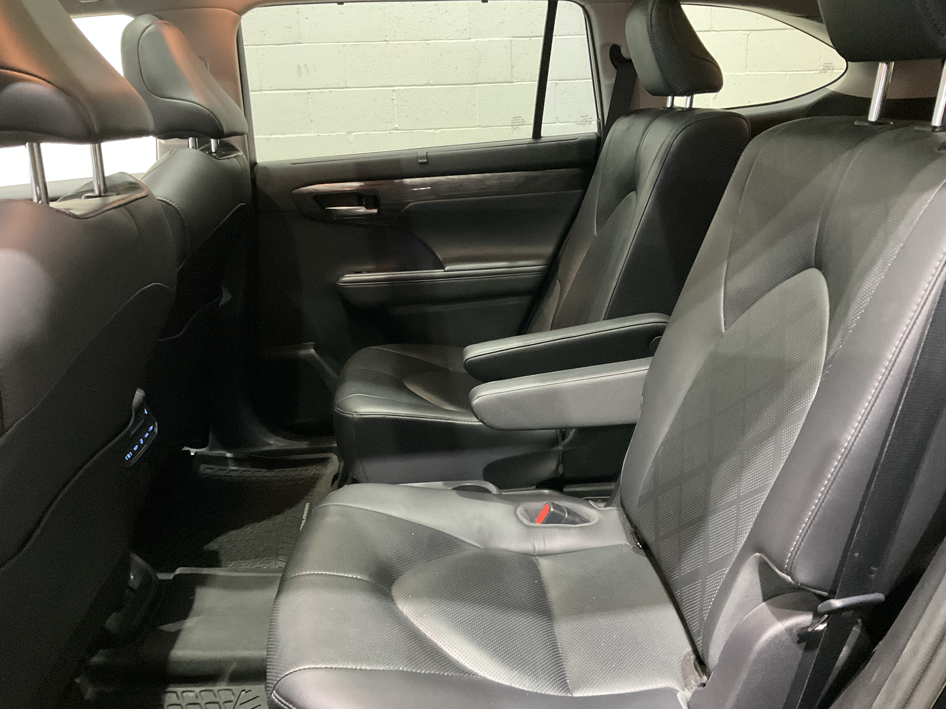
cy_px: 354
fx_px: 793
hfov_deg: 61.7
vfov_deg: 48.2
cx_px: 473
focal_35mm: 29
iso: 500
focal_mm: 3
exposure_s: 1/24
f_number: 1.8
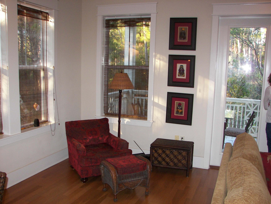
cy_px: 102
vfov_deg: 39.7
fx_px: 282
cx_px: 136
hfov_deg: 51.4
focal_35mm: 36
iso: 100
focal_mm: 6
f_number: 2.8
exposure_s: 1/30
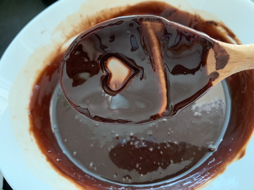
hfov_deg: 67.3
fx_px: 191
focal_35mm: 26
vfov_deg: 53.1
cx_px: 127
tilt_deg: -56.8
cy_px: 95
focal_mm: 4.25
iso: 400
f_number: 1.8
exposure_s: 1/36
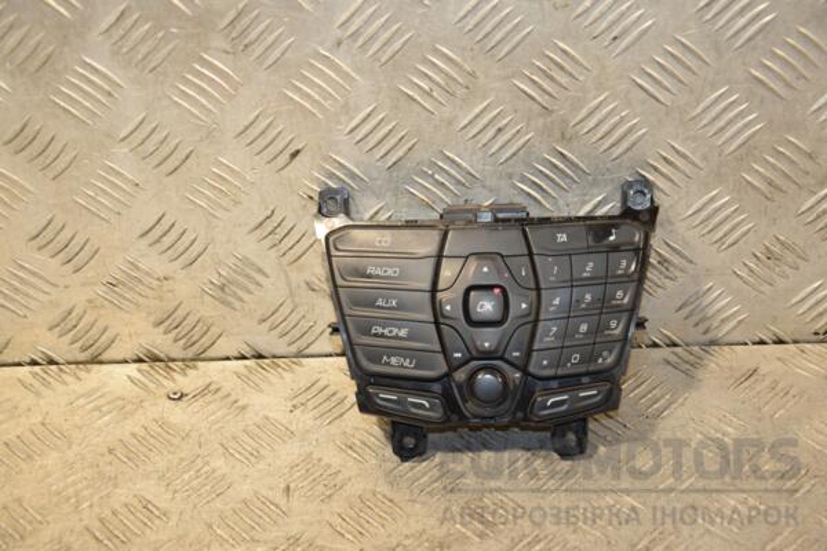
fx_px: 1723
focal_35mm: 75
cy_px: 276
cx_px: 414
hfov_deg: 27.0
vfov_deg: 18.2
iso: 800
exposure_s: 1/125
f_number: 5
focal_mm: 50
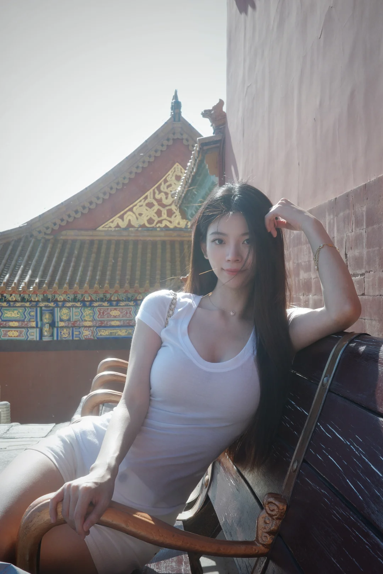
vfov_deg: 48.5
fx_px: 638
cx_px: 192
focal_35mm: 40
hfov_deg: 33.4
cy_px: 287
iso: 125
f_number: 9
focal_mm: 26
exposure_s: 1/125
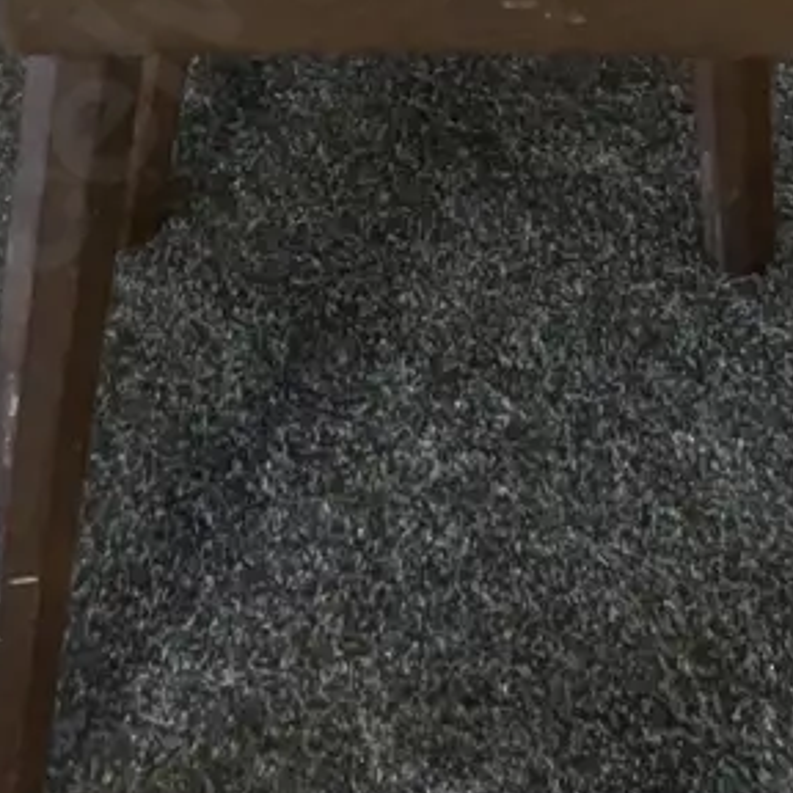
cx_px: 432
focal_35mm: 88
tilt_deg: -30.3
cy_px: -311
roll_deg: +0.6
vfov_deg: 18.1
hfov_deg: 19.7
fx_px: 2281
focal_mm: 3.99
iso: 320
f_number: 1.8
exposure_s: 1/25
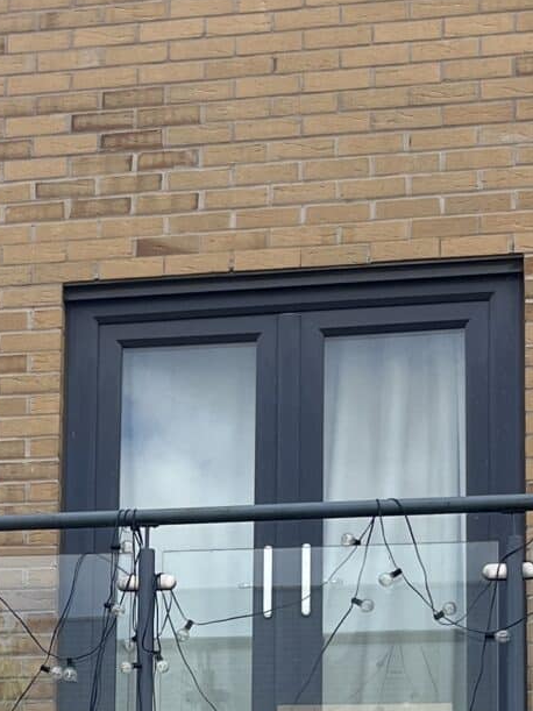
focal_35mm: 109
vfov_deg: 17.3
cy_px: 832
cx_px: -52
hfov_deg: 13.3
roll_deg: -0.7
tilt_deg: +8.3
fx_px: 2239
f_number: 1.6
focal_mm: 5.1
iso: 50
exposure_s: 1/2410
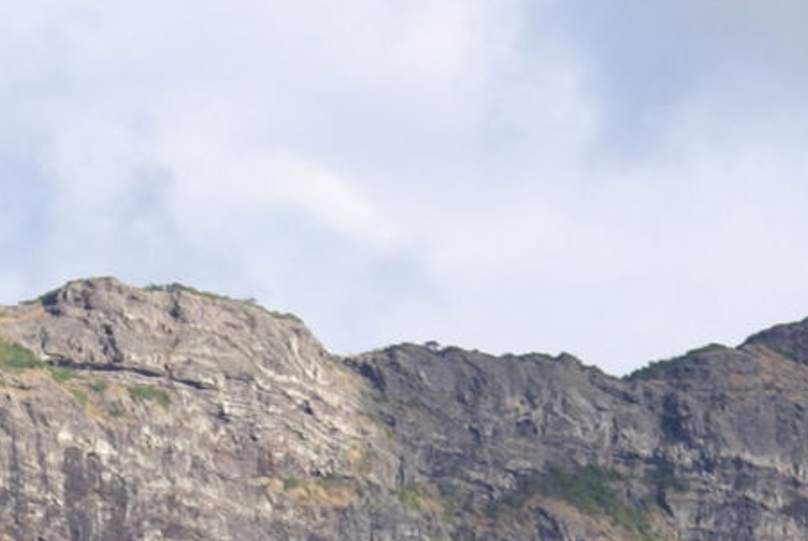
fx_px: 8588
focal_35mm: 382
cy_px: 910
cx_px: 433
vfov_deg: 3.6
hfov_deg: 5.4
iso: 100
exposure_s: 1/160
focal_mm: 60
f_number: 9
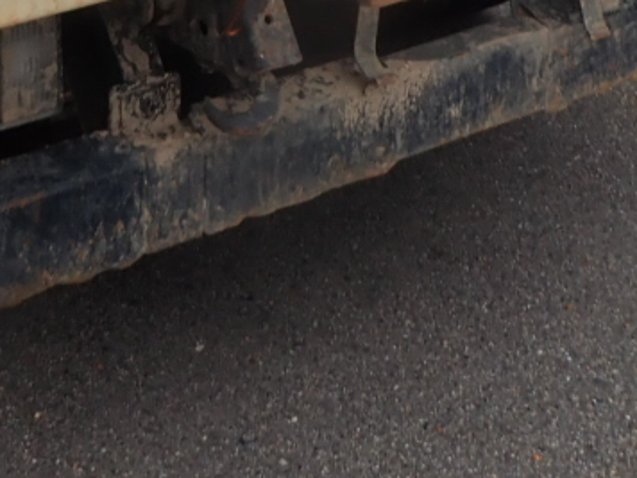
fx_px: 1656
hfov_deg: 21.6
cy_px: -304
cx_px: 188
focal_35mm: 90
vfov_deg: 14.9
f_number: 2.8
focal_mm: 4.5
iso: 100
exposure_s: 1/400
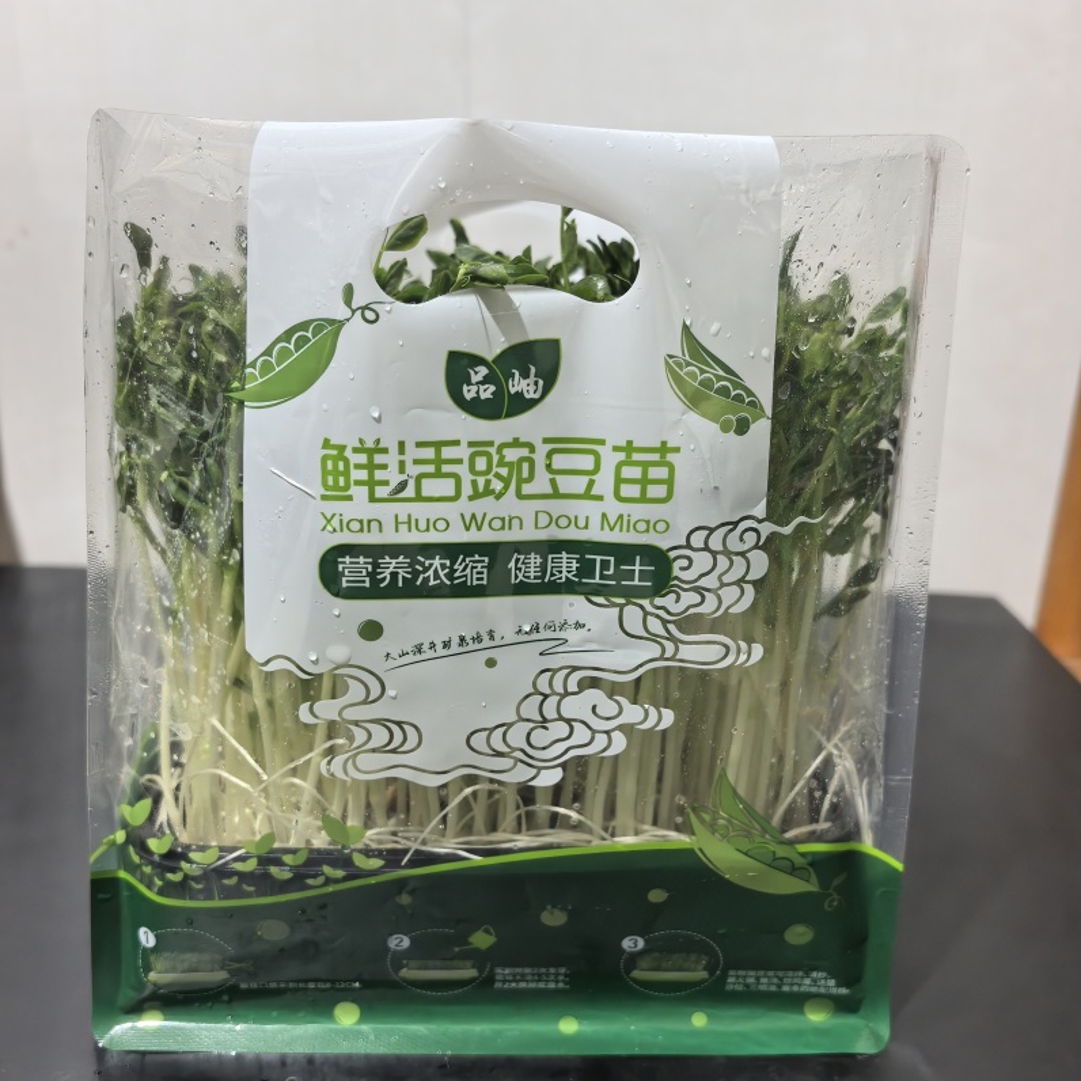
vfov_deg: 51.0
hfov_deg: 51.1
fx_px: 1131
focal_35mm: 32
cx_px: 542
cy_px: 604
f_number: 2
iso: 640
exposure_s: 1/33.3
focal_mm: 6.98
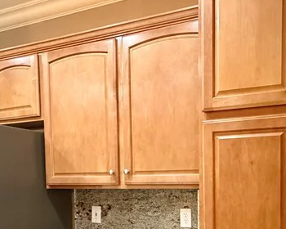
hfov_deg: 45.1
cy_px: 199
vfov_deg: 35.5
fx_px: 339
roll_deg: +0.8
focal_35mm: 40
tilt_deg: -2.1
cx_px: 190
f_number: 2.2
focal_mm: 2.22
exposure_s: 1/60
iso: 800
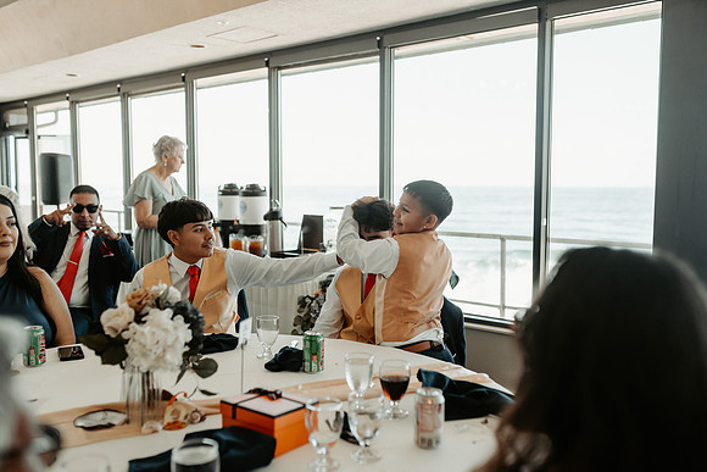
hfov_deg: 54.0
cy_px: 236
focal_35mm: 35
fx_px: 693
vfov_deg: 37.6
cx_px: 354
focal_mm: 35
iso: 320
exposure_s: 1/400
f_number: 2.2
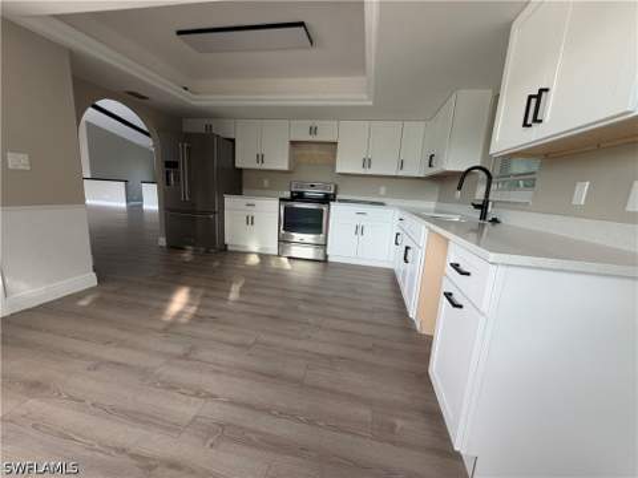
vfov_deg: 85.7
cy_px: 239
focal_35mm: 14
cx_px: 319
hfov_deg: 102.1
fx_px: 258
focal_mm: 2.22
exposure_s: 1/121
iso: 250
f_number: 2.2
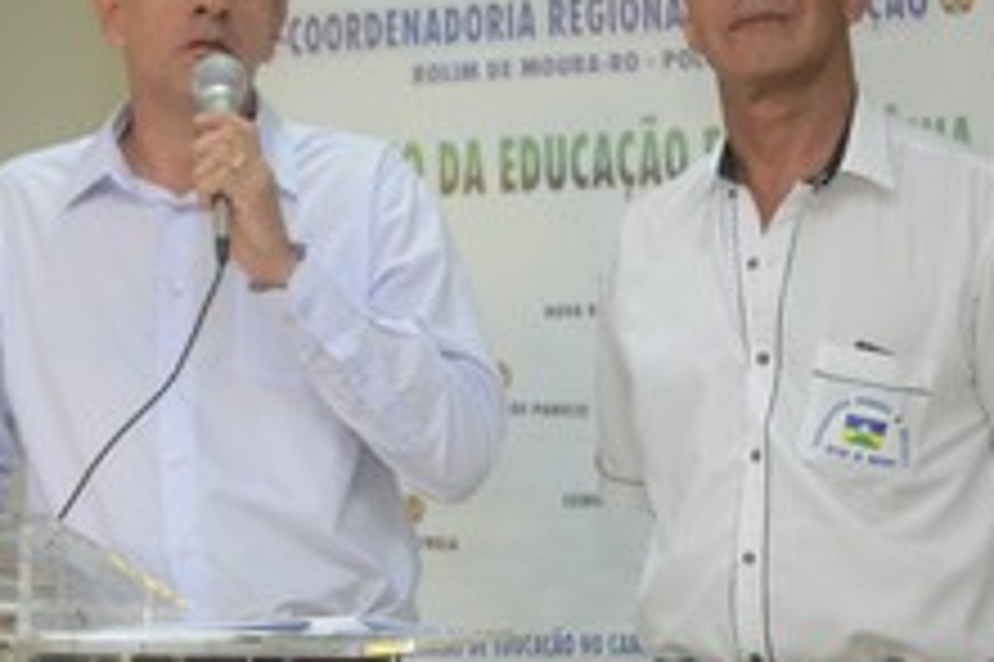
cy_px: 288
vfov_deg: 12.8
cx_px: 193
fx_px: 2953
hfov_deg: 18.9
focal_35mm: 107
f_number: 4.2
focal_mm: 35
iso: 1600
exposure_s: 1/80
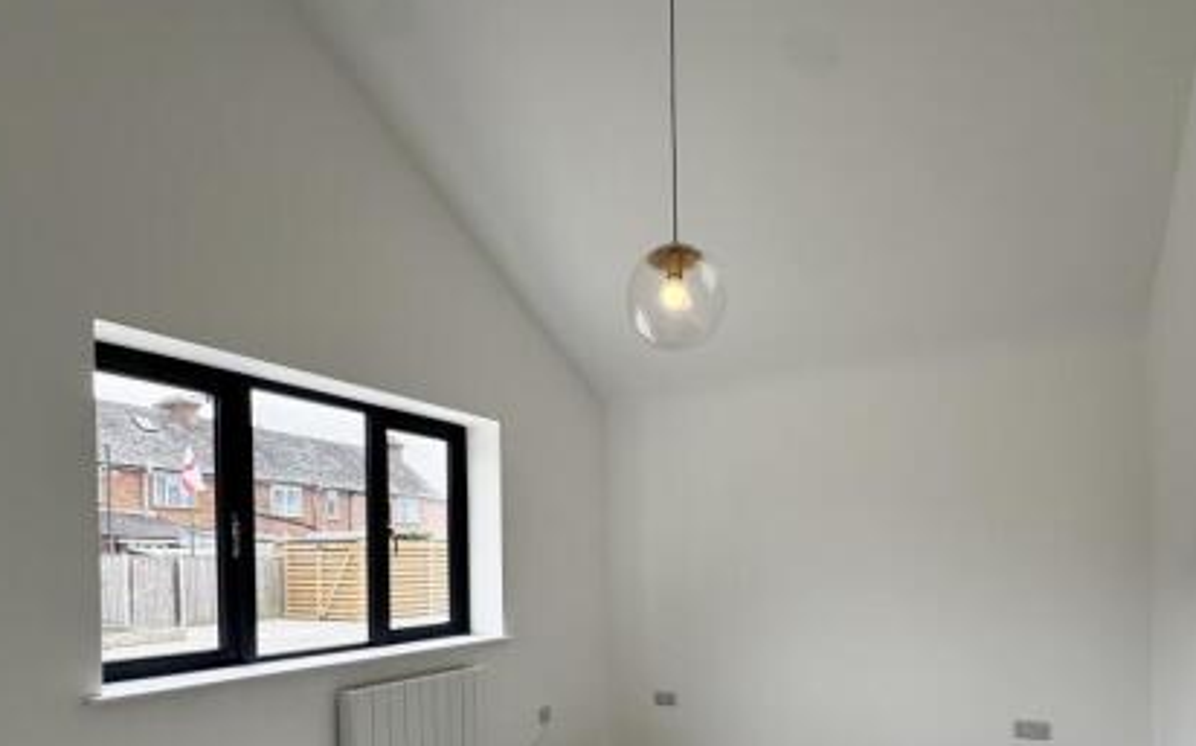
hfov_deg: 82.0
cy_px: 573
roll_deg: +0.9
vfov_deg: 54.1
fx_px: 684
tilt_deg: -0.8
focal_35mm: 21
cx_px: 669
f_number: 2.2
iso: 40
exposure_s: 1/277
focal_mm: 2.22
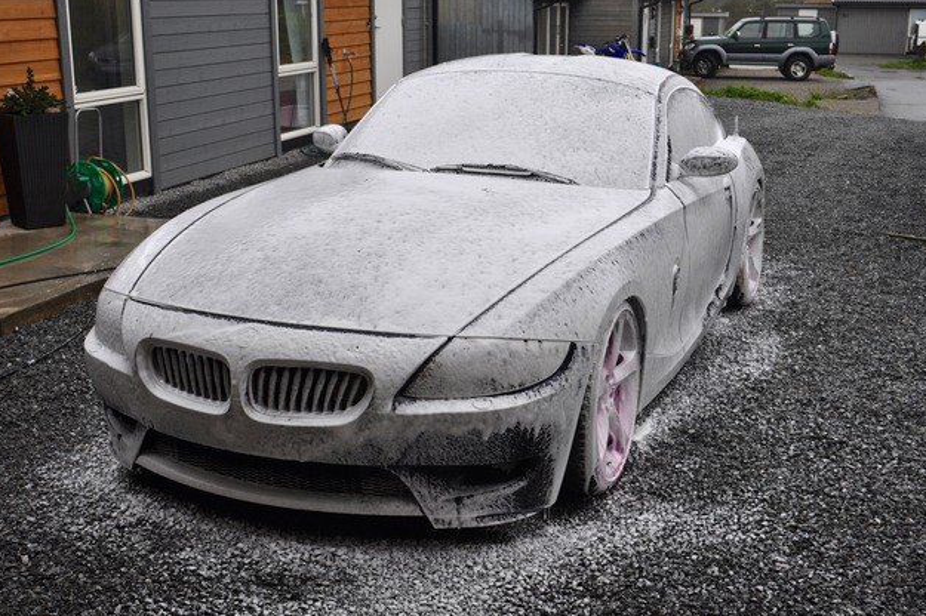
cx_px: 461
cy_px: 307
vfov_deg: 30.1
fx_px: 1144
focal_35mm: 45
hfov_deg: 44.1
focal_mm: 29
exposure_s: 1/200
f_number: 7.1
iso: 200
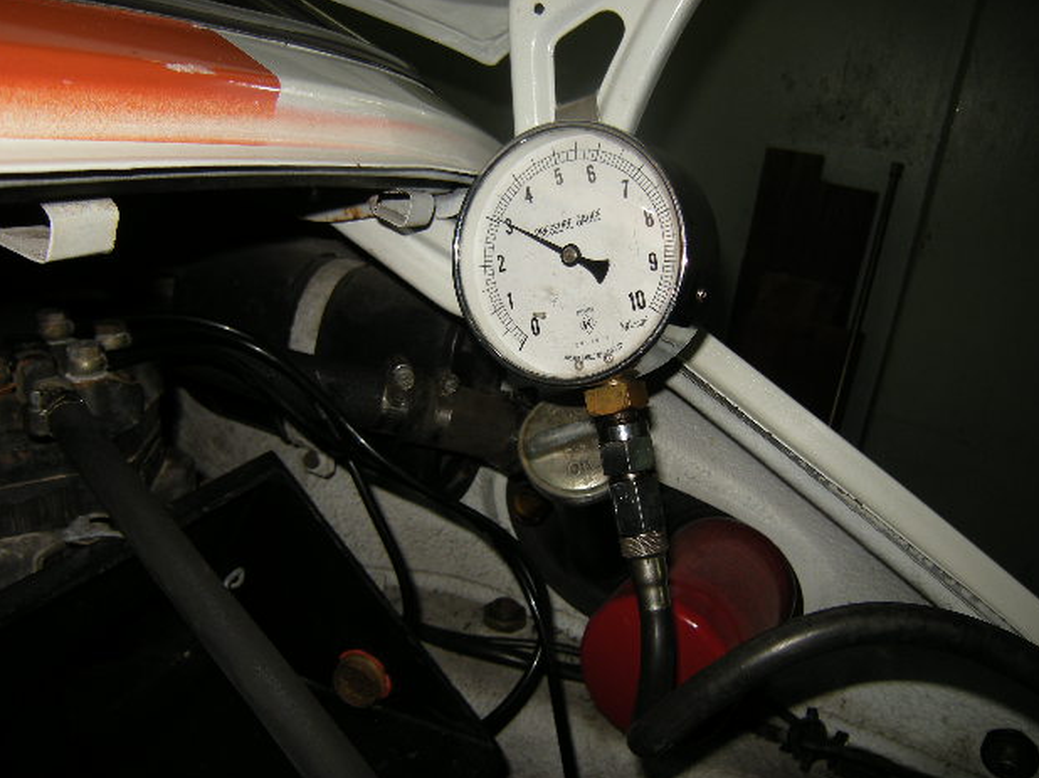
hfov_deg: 61.7
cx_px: 523
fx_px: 870
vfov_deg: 48.2
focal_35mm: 29
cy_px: 397
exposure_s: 1/60
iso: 64
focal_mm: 4.7
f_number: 2.8
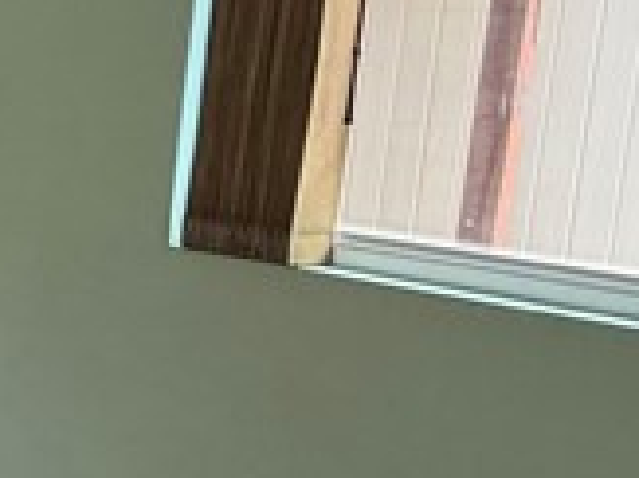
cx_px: -960
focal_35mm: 88
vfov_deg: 16.7
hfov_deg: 14.0
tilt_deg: -9.3
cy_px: 168
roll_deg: +1.1
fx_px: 1623
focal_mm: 2.22
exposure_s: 1/60
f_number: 2.2
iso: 160
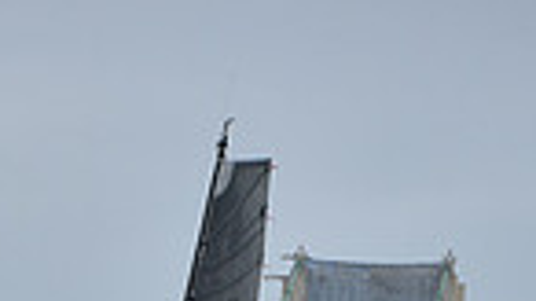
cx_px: 141
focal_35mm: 831
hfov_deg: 2.6
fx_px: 11806
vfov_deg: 1.5
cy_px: 1031
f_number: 9
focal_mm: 200
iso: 250
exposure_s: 1/800
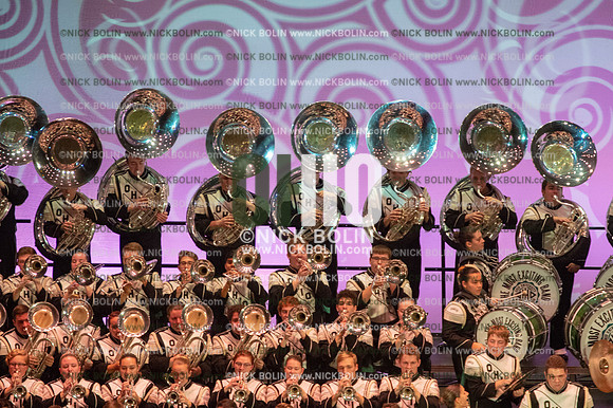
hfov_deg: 6.9
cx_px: 306
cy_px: 204
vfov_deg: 4.6
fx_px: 5105
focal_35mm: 300
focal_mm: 300
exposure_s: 1/250
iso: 8000
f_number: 5.6
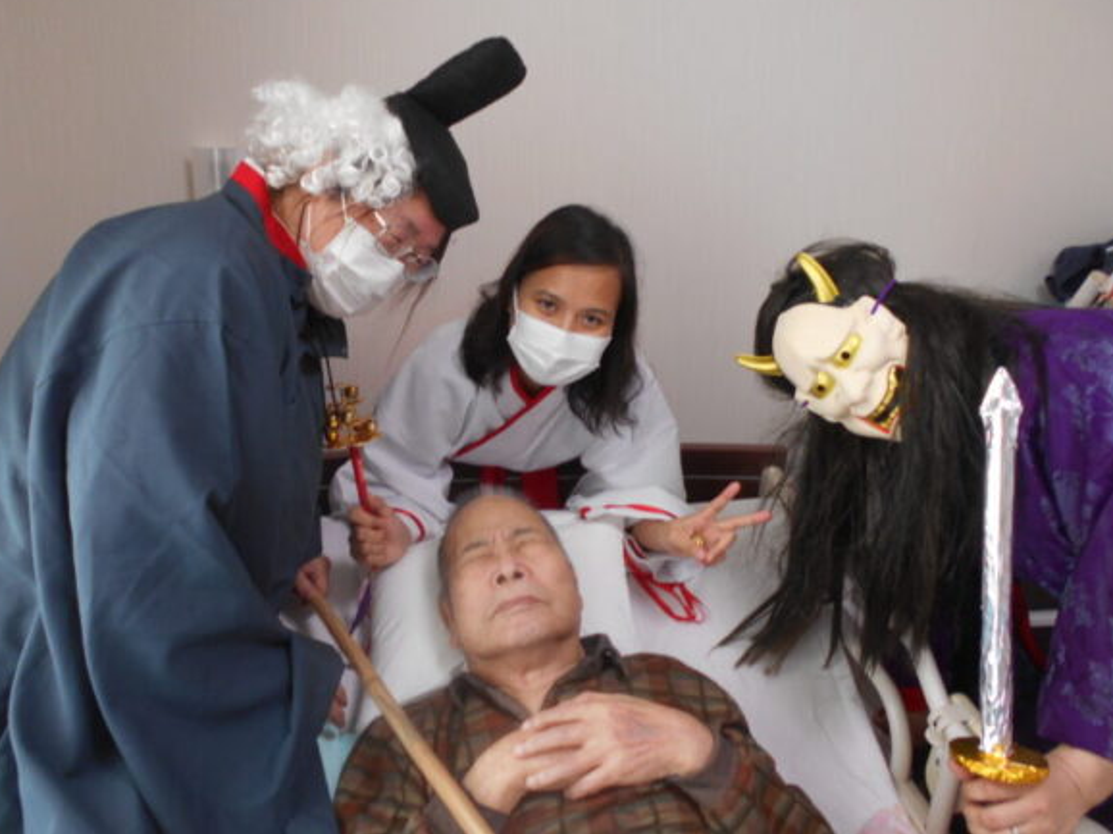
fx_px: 868
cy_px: 420
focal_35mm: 27
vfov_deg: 51.3
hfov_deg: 65.3
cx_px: 549
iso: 110
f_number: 3.2
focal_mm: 4.6
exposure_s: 1/30
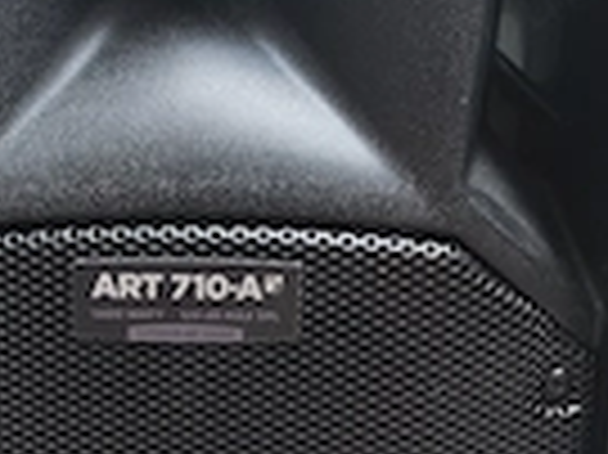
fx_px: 1246
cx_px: 149
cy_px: 364
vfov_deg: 20.5
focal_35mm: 71
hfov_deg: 27.0
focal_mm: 5.59
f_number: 1.88
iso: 604
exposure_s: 1/25
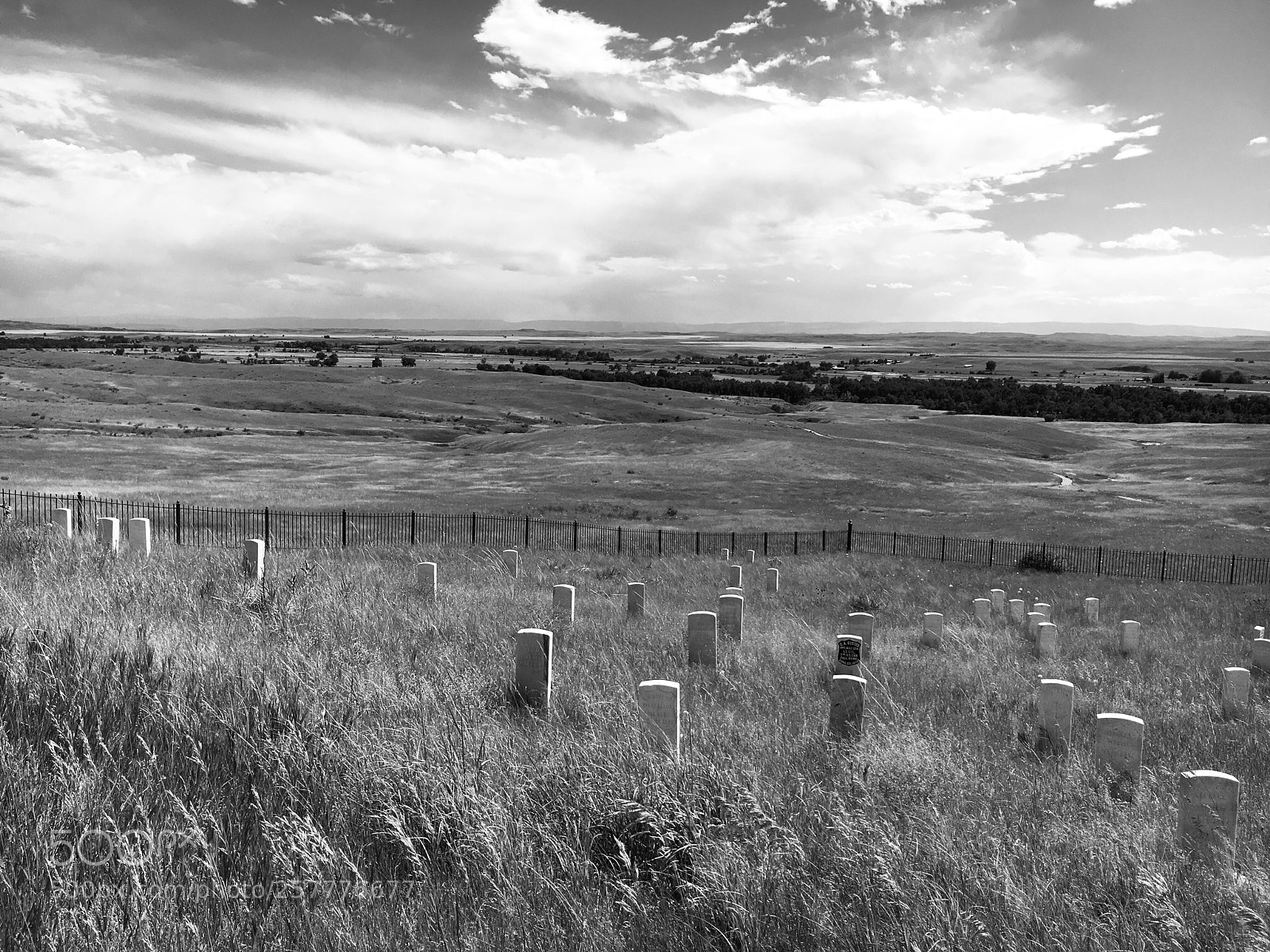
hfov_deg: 61.7
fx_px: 1064
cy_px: 476
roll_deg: +0.1
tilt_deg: -6.2
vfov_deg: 48.2
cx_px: 635
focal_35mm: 29
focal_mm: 4.15
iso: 25
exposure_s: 1/2849
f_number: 2.2
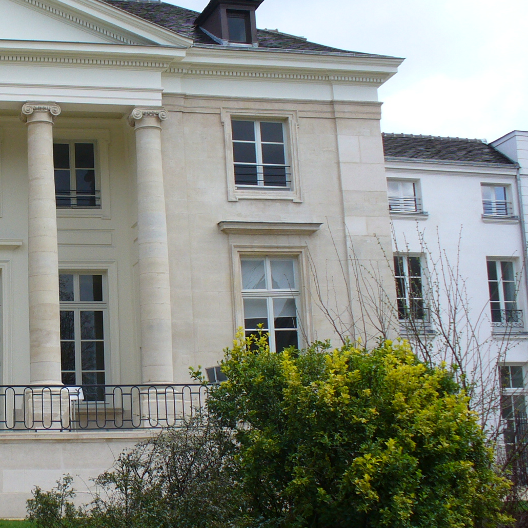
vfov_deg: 26.5
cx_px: 13
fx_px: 1122
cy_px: 259
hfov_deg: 25.3
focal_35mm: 65
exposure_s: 1/125
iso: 80
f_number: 5.6
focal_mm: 6.1
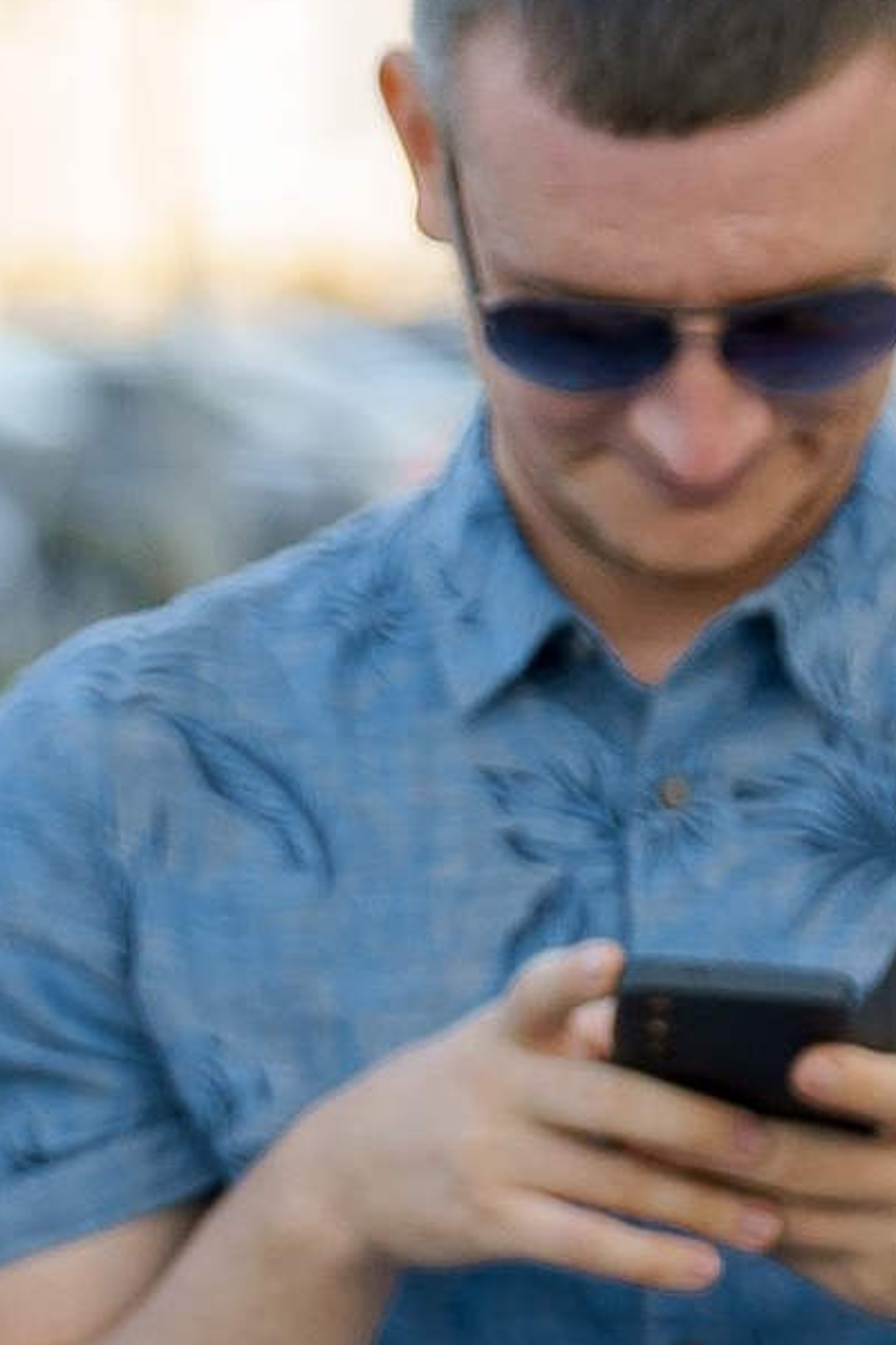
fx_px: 22473
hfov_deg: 2.3
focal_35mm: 602
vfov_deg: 3.4
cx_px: -1026
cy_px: 3643
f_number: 3.5
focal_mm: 94
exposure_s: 1/200
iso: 320
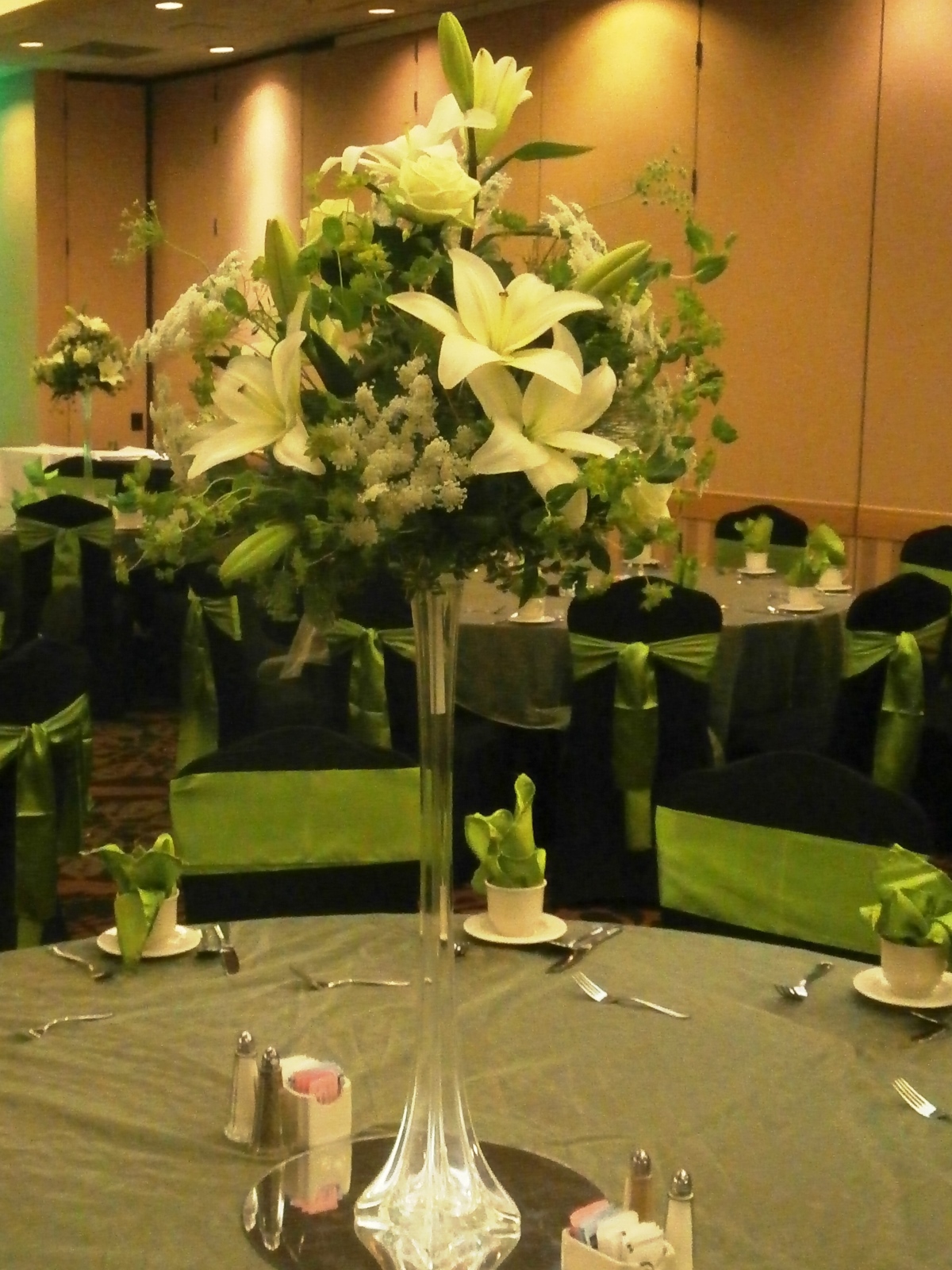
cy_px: 635
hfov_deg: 46.8
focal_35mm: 30
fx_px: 1100
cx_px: 476
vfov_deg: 60.0
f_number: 3.5
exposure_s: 1/30
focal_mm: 5.36
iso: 800
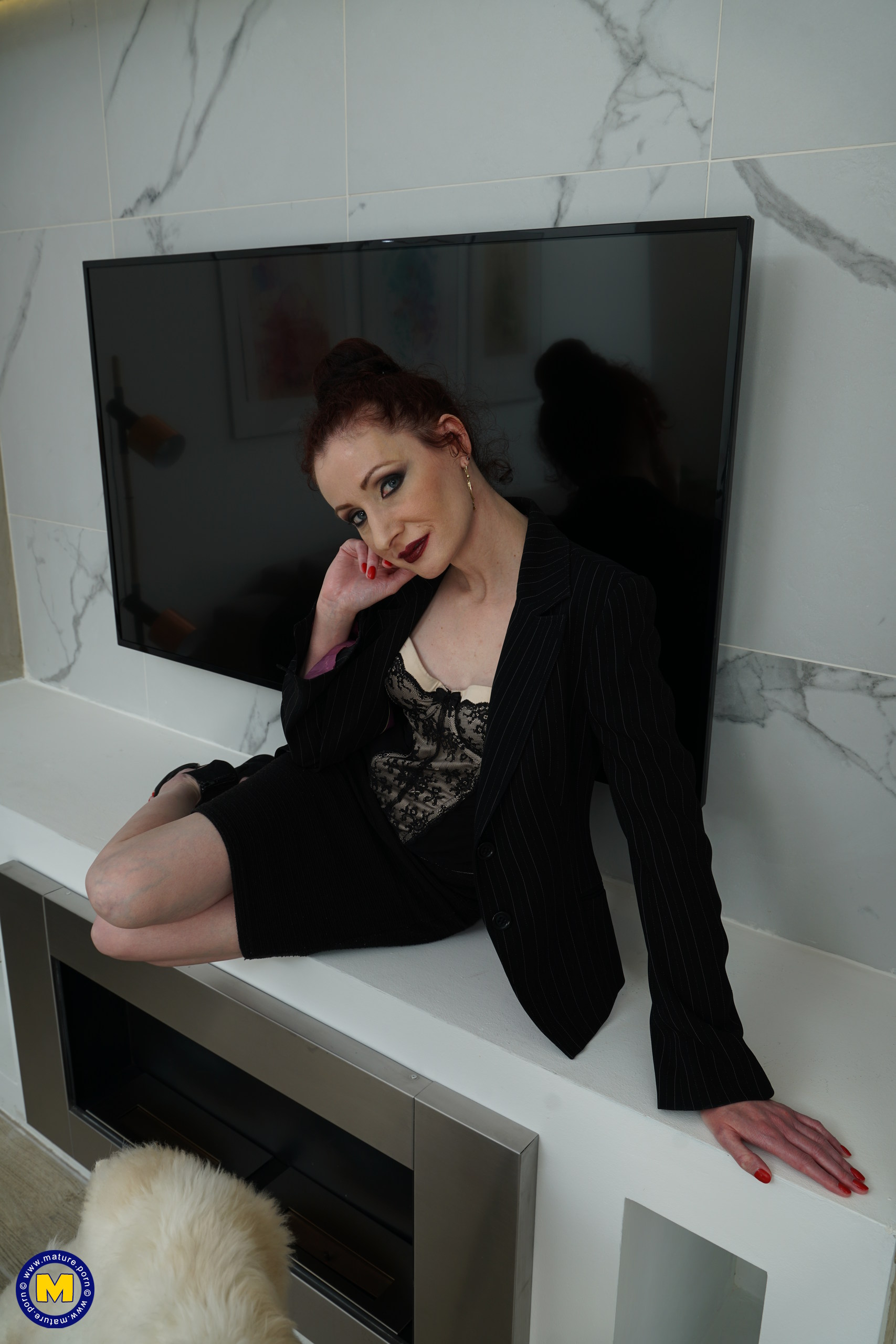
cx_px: 448
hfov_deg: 46.4
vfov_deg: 65.5
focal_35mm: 28
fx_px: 1045
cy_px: 672
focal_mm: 28
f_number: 7.1
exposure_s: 1/100
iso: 125
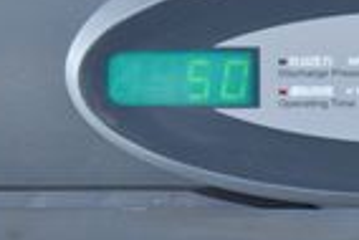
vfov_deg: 4.5
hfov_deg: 6.7
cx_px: 273
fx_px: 3065
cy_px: 104
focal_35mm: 307
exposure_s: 1/200
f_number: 6.3
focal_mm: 58
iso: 1250
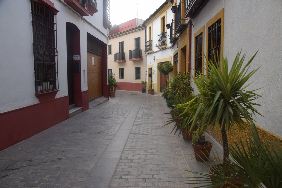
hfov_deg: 67.4
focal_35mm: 27
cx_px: 141
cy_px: 94
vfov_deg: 47.9
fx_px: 212
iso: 280
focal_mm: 18
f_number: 8
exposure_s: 1/250
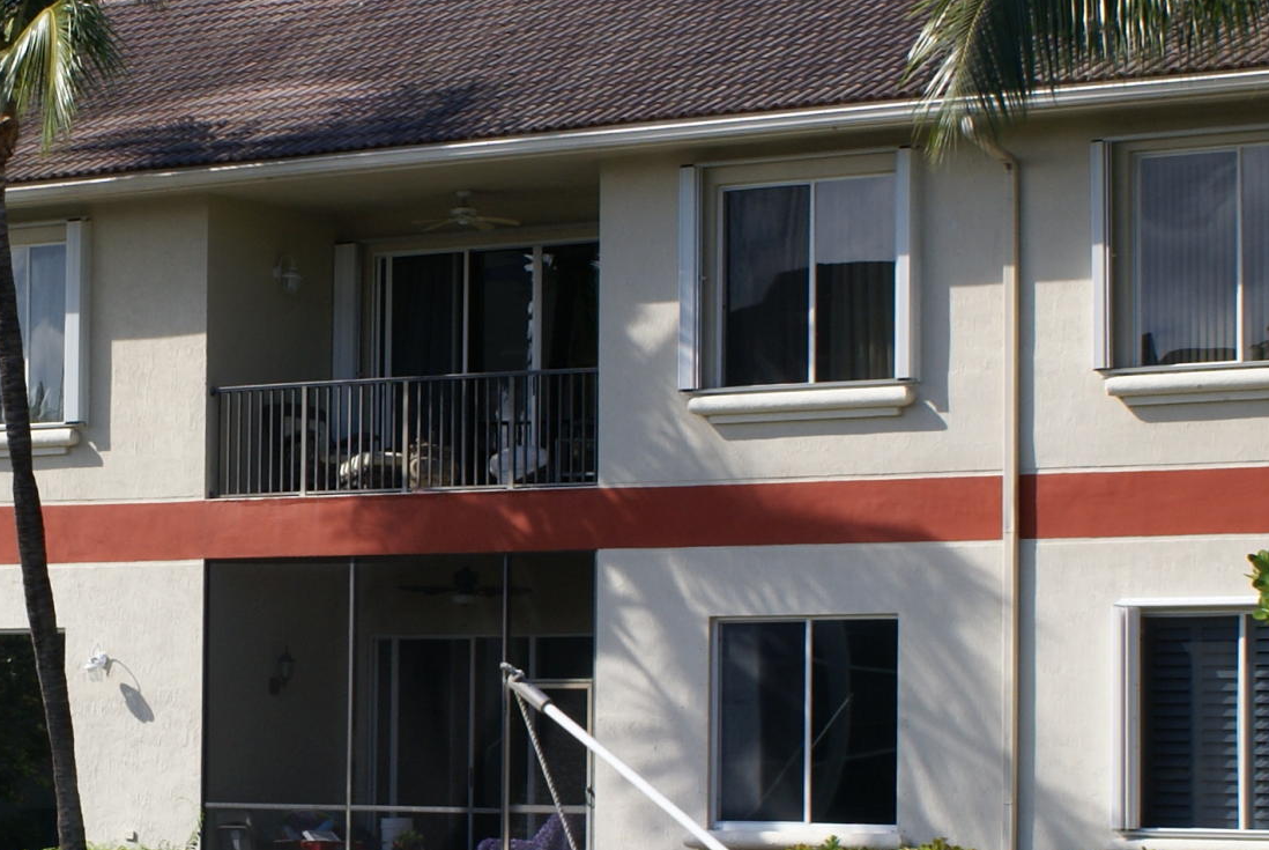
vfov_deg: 11.2
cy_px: 539
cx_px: 18
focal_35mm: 123
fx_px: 4341
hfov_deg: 16.3
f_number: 9
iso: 100
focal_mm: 30
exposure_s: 1/160
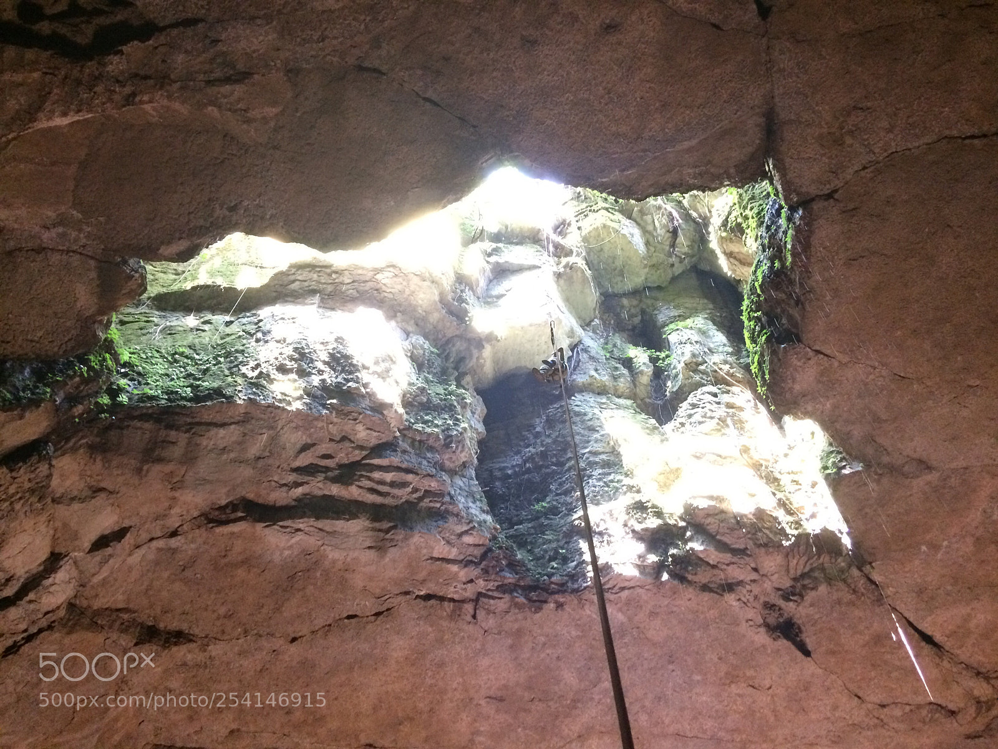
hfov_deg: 61.7
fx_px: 836
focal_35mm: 29
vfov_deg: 48.2
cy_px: 374
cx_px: 499
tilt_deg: +57.6
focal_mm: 4.15
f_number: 2.2
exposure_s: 1/24
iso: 320
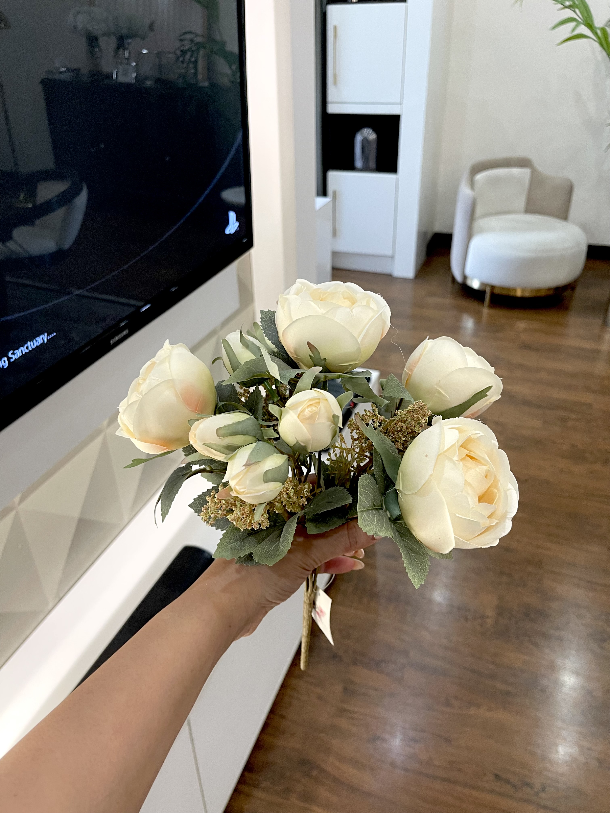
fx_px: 587
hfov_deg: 54.9
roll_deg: +1.7
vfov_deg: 69.4
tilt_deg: -31.6
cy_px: 406
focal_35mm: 25
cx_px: 305
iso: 125
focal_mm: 5.1
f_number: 1.6
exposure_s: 1/50
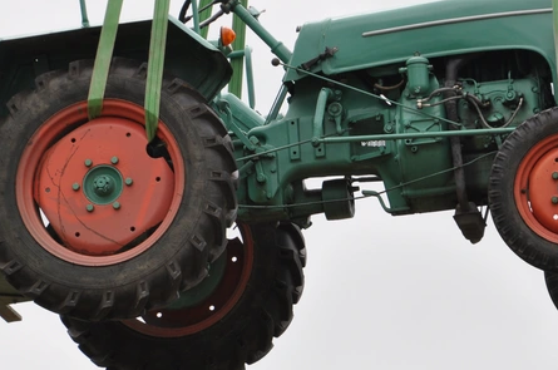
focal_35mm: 499
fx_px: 7719
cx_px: 281
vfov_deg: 2.7
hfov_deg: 4.1
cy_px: 161
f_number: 10
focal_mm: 185
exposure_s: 1/400
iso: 320
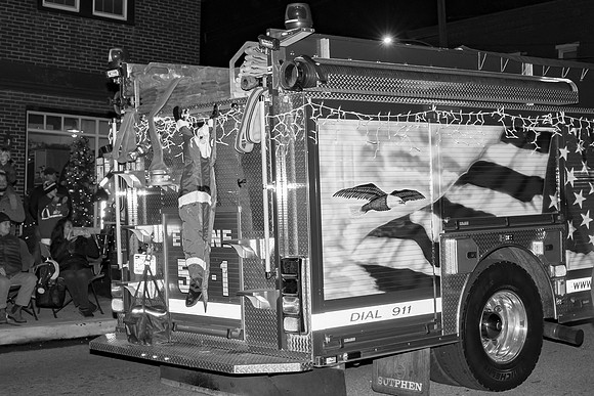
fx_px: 989
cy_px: 214
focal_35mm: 60
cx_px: 343
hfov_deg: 33.4
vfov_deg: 22.7
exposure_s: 1/250
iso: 1250
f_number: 7.1
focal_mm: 33.5
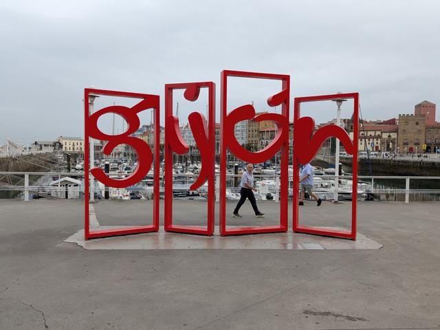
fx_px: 305
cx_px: 220
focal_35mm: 24
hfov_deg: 71.6
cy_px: 165
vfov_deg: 56.8
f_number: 1.7
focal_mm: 4.53
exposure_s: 1/647
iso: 31
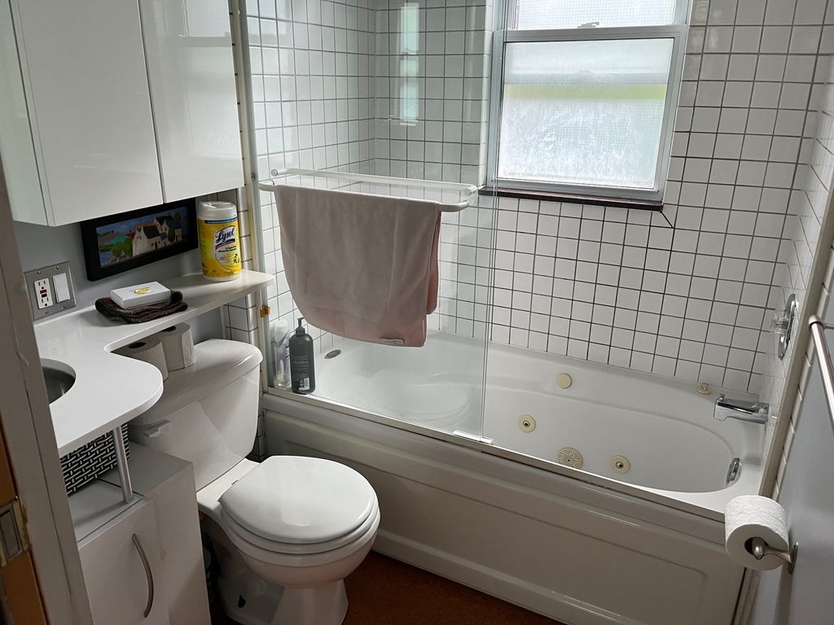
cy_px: 312
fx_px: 626
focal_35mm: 26
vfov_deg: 53.1
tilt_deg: -20.2
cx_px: 417
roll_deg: -0.3
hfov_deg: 67.3
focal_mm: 5.1
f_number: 1.6
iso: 160
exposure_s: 1/60
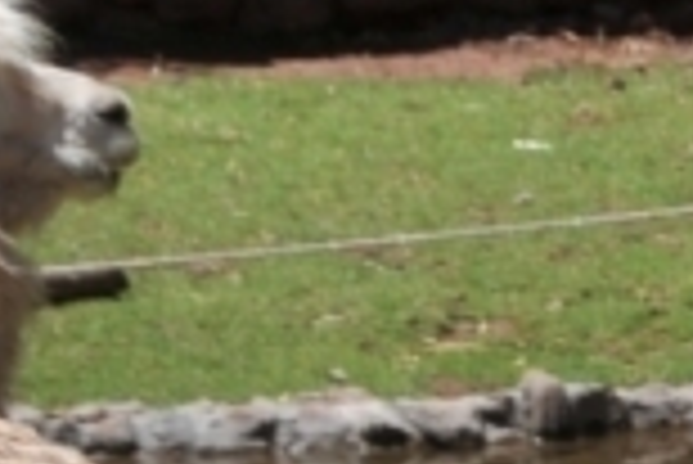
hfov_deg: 6.3
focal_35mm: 319
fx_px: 6146
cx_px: 1372
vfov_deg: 4.2
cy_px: 1032
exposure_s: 1/500
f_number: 11
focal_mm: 32
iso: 200
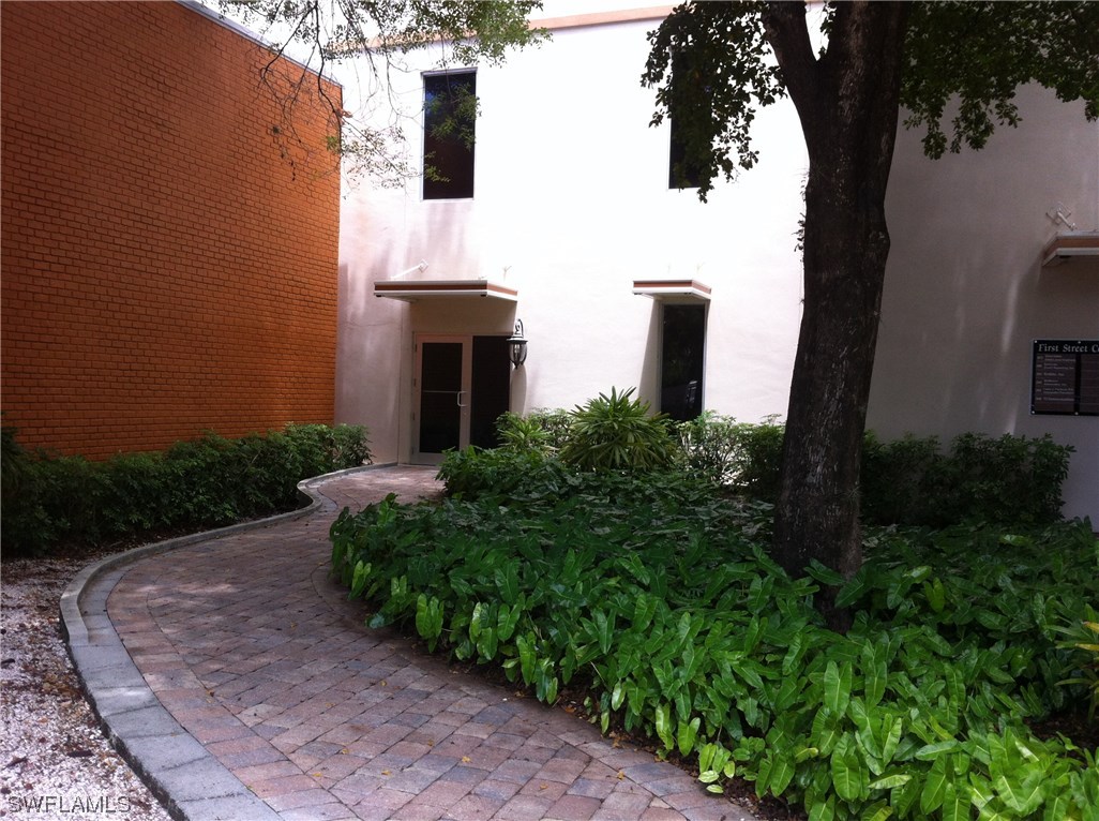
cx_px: 550
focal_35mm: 35
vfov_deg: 40.6
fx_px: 1109
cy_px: 410
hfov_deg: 52.7
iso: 80
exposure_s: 1/163
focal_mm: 3.85
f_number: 2.8
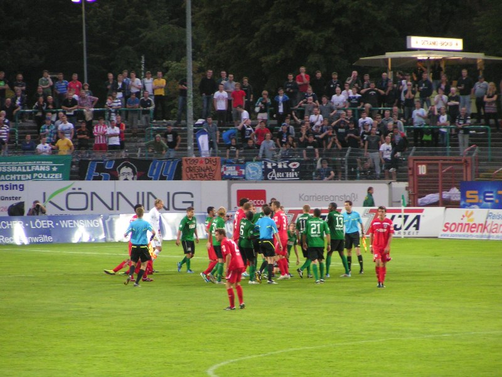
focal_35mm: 283
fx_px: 4104
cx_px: 251
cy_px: 188
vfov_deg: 5.3
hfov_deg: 7.0
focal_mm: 43.3
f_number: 3.5
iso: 200
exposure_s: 1/100
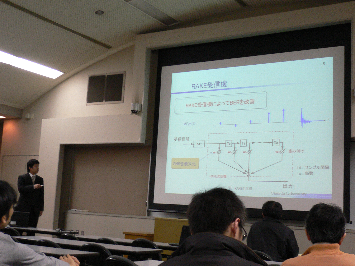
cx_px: 178
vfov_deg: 28.6
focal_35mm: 51
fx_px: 523
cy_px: 133
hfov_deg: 37.5
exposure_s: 1/15
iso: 200
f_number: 3.4
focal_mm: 8.5
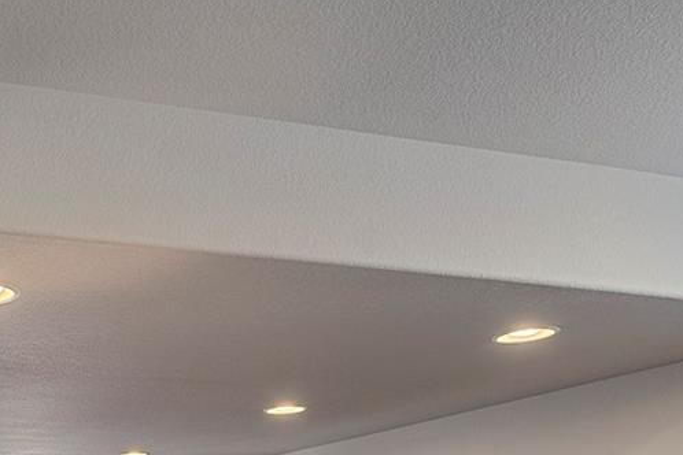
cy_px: 593
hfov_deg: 37.2
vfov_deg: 25.6
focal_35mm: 45
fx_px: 854
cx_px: -55
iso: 100
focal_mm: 14
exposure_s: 1/6
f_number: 7.1
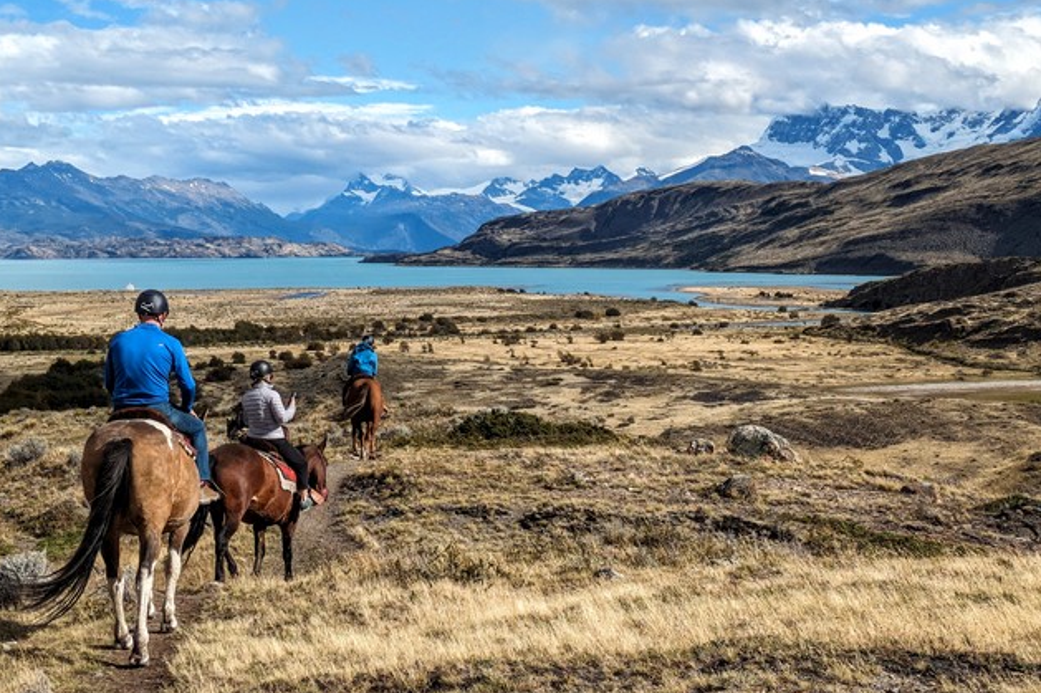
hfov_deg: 36.9
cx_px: 513
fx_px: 1561
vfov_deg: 25.0
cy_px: 336
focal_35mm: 54
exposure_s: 1/2681
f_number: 1.89
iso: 44
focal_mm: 5.43
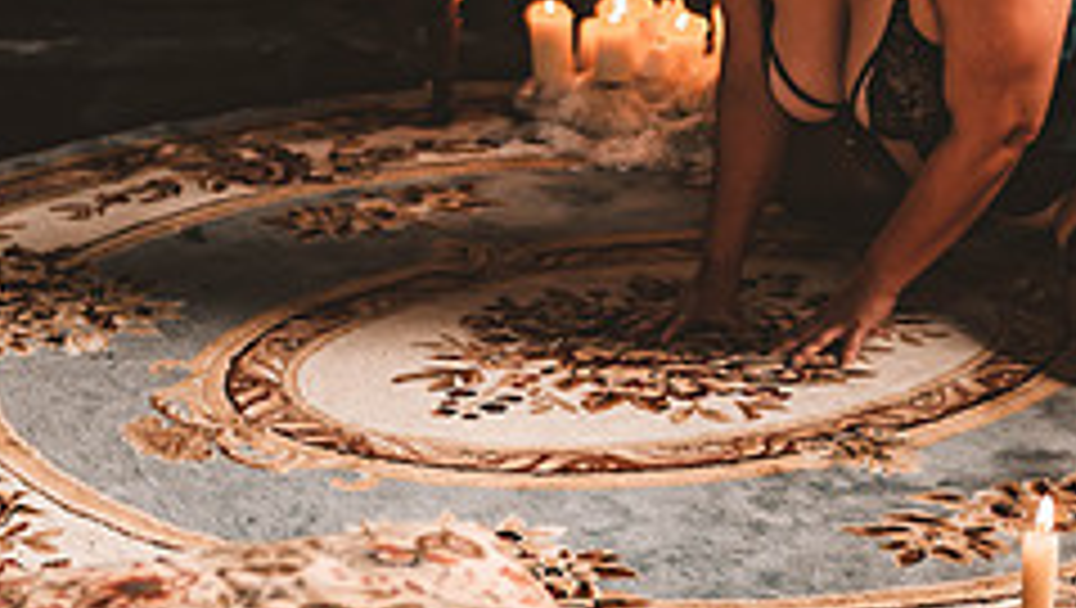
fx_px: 3770
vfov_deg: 9.2
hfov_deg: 16.1
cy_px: 70
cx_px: 189
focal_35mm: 132
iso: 800
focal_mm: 52
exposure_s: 1/125
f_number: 2.8
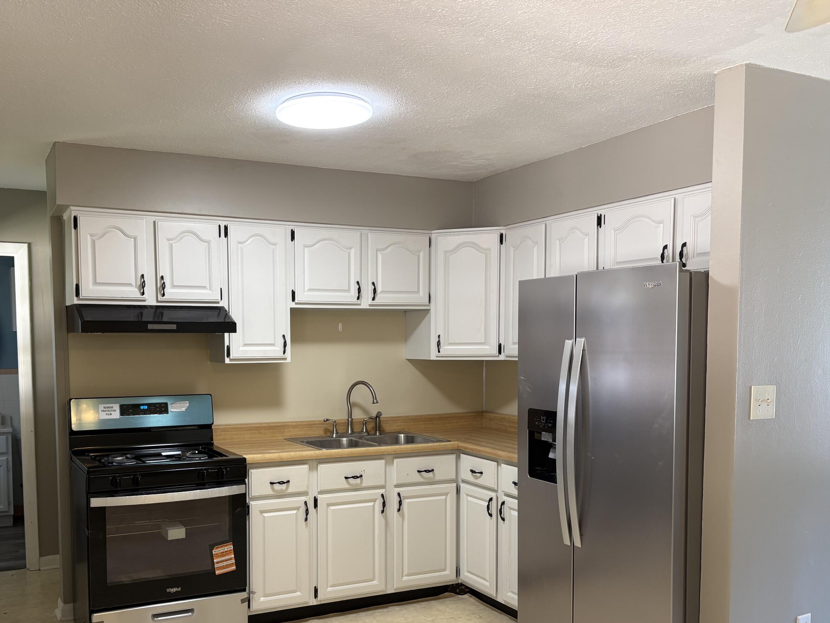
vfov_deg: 42.6
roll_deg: +0.9
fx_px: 791
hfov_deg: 54.9
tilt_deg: -3.6
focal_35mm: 33
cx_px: 330
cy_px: 392
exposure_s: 1/60
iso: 100
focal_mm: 5.96
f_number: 1.6
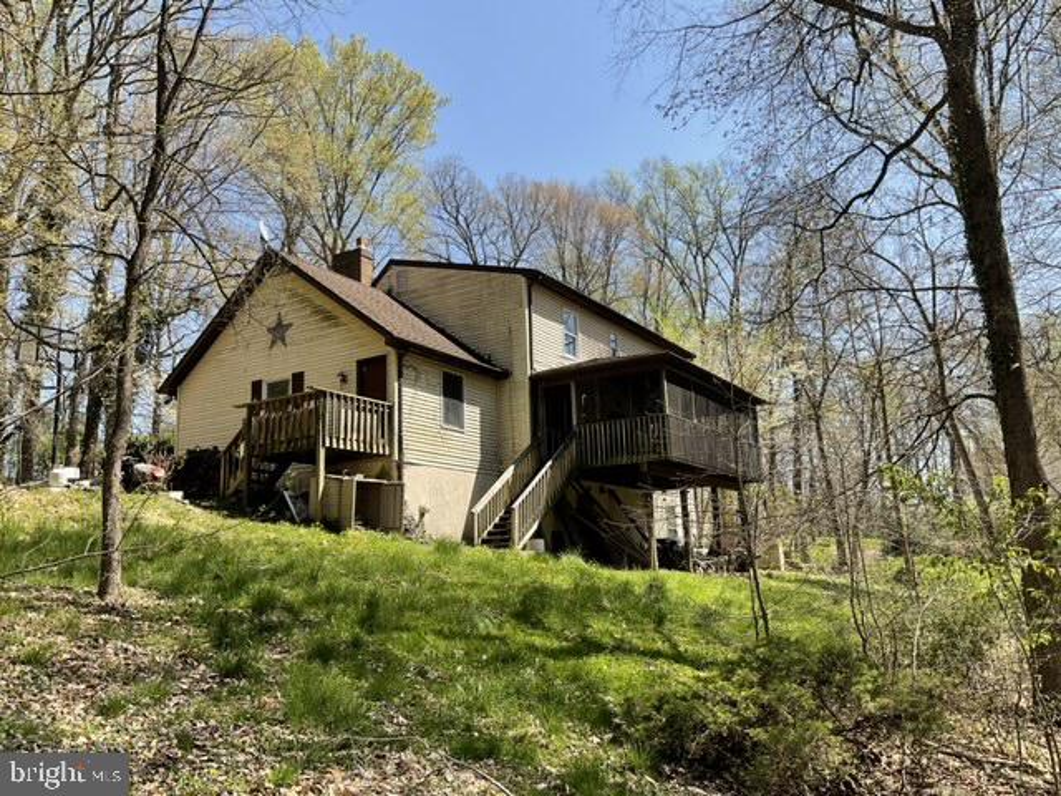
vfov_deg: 48.2
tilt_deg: +10.9
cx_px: 530
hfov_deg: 61.7
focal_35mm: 29
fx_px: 889
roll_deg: +1.6
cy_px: 398
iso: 16
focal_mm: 3
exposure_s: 1/883
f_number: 1.8
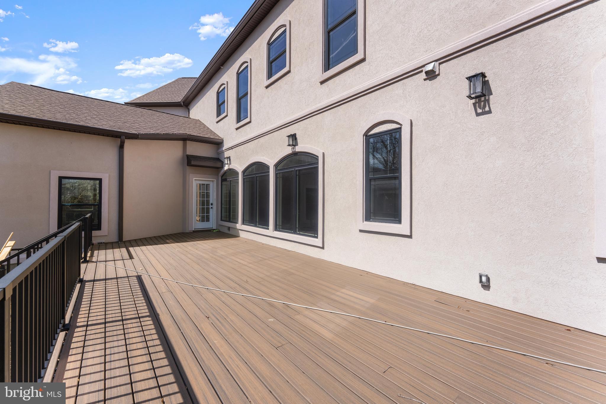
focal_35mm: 14
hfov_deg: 104.3
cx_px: 303
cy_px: 202
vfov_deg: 81.2
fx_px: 236
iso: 800
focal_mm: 14
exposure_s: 1/320
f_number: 9
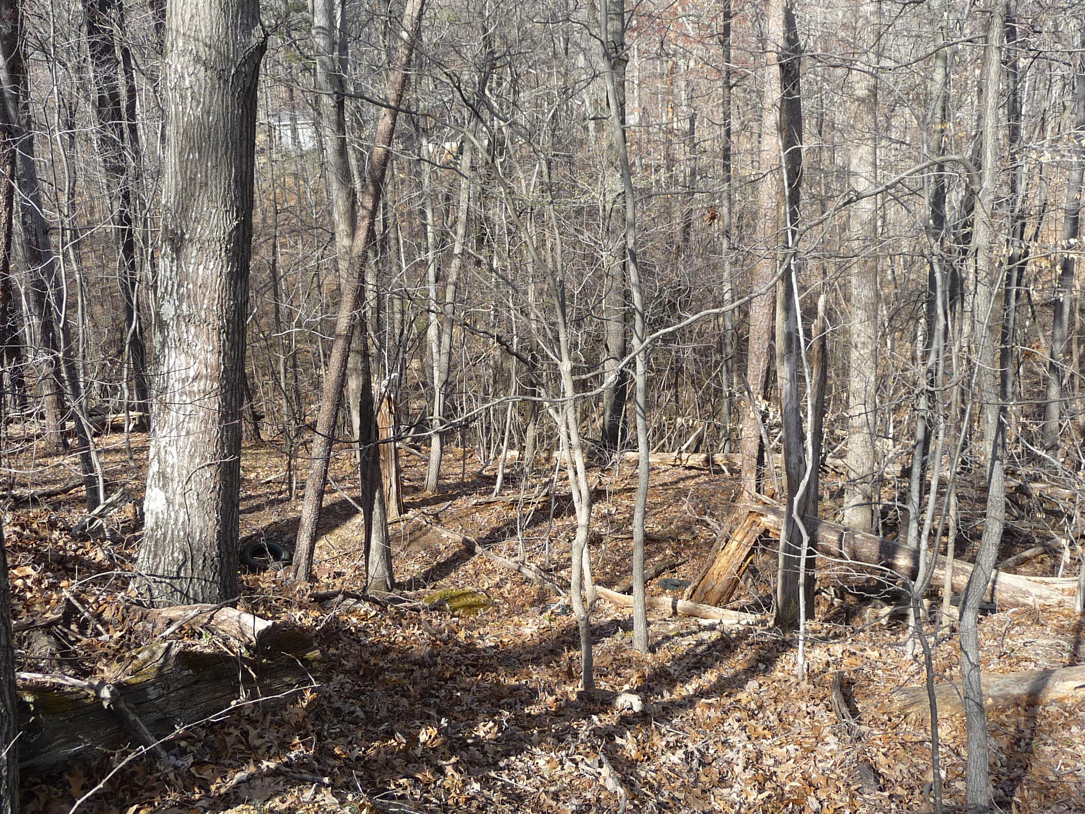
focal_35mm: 38
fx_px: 1191
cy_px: 407
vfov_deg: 37.7
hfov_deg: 49.0
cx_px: 542
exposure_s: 1/320
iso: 100
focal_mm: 4.7
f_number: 3.3
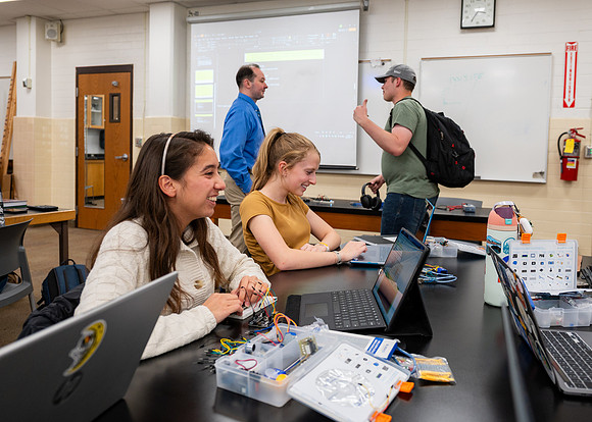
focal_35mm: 29
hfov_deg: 62.4
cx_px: 343
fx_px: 486
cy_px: 180
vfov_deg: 46.9
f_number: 3.5
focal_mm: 24
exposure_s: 1/160
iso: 500
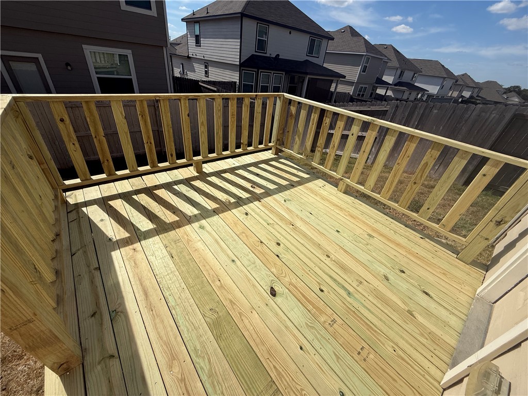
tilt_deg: -32.8
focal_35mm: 14
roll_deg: -6.9
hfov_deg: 102.1
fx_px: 214
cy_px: 198
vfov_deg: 85.7
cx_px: 264
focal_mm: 2.22
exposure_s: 1/5155
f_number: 2.2
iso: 50
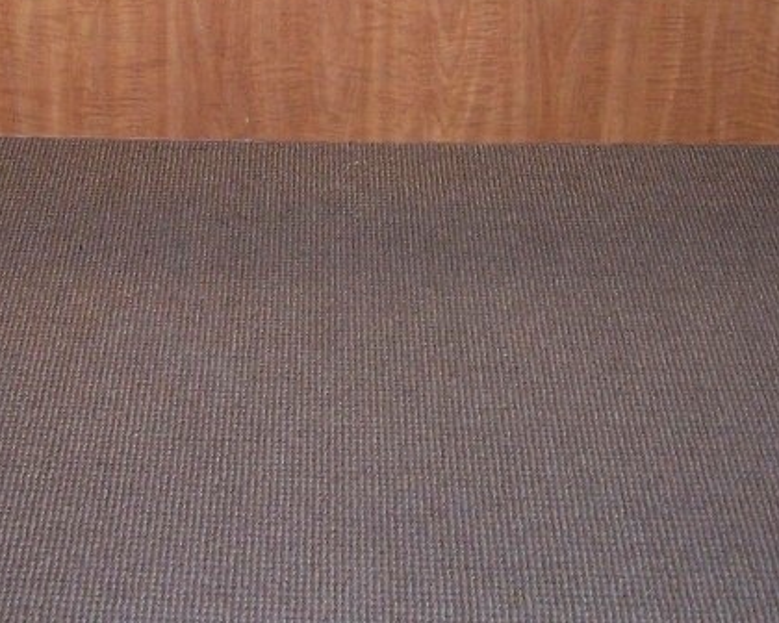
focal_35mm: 81
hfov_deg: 23.5
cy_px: -56
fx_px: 1867
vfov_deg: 18.3
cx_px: 260
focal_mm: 5.6
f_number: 2.7
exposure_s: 1/60
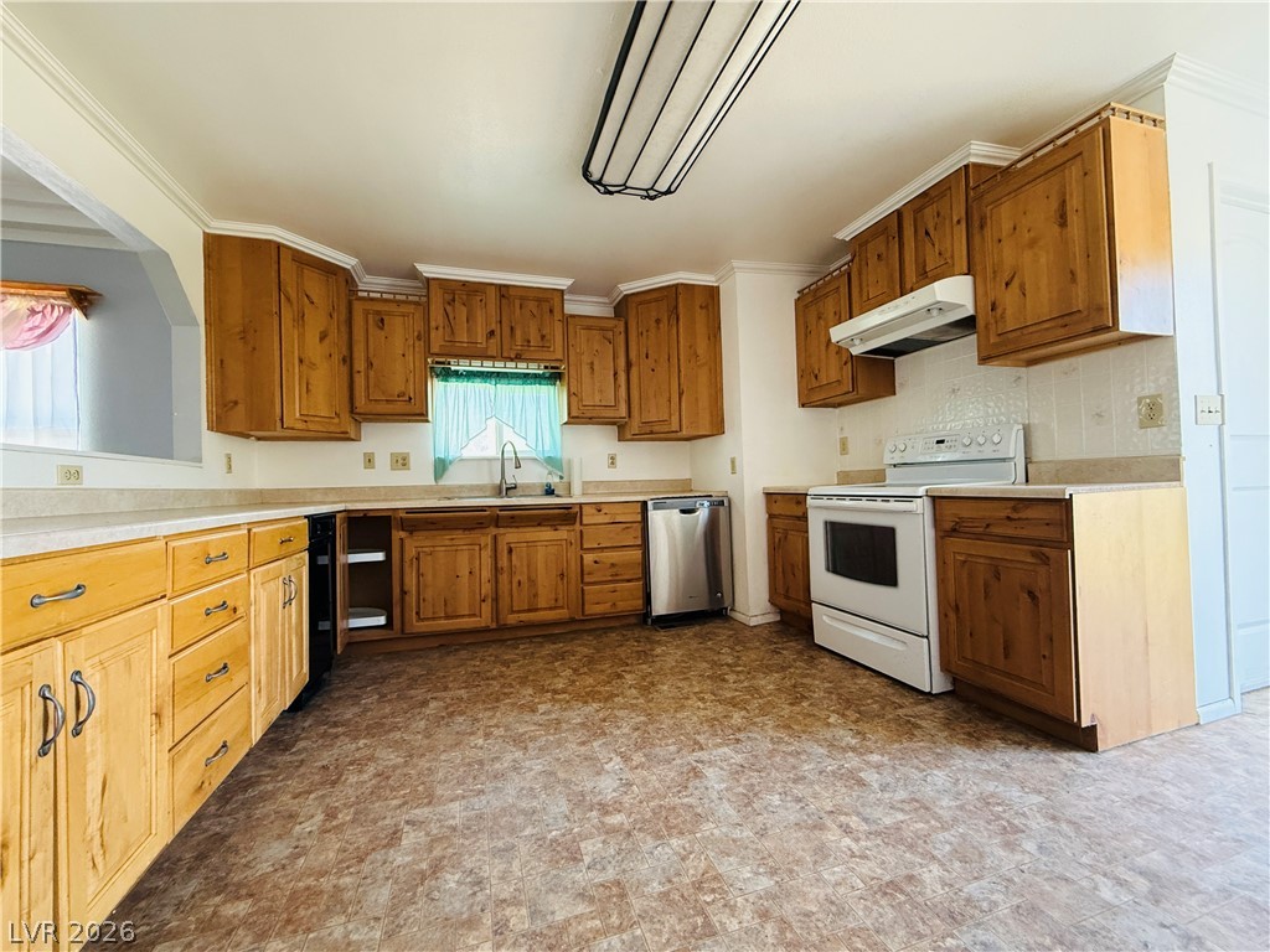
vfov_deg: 85.7
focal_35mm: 14
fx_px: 514
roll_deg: +1.1
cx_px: 635
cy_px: 476
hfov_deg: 102.1
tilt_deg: +0.9
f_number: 2.2
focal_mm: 2.22
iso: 320
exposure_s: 1/80
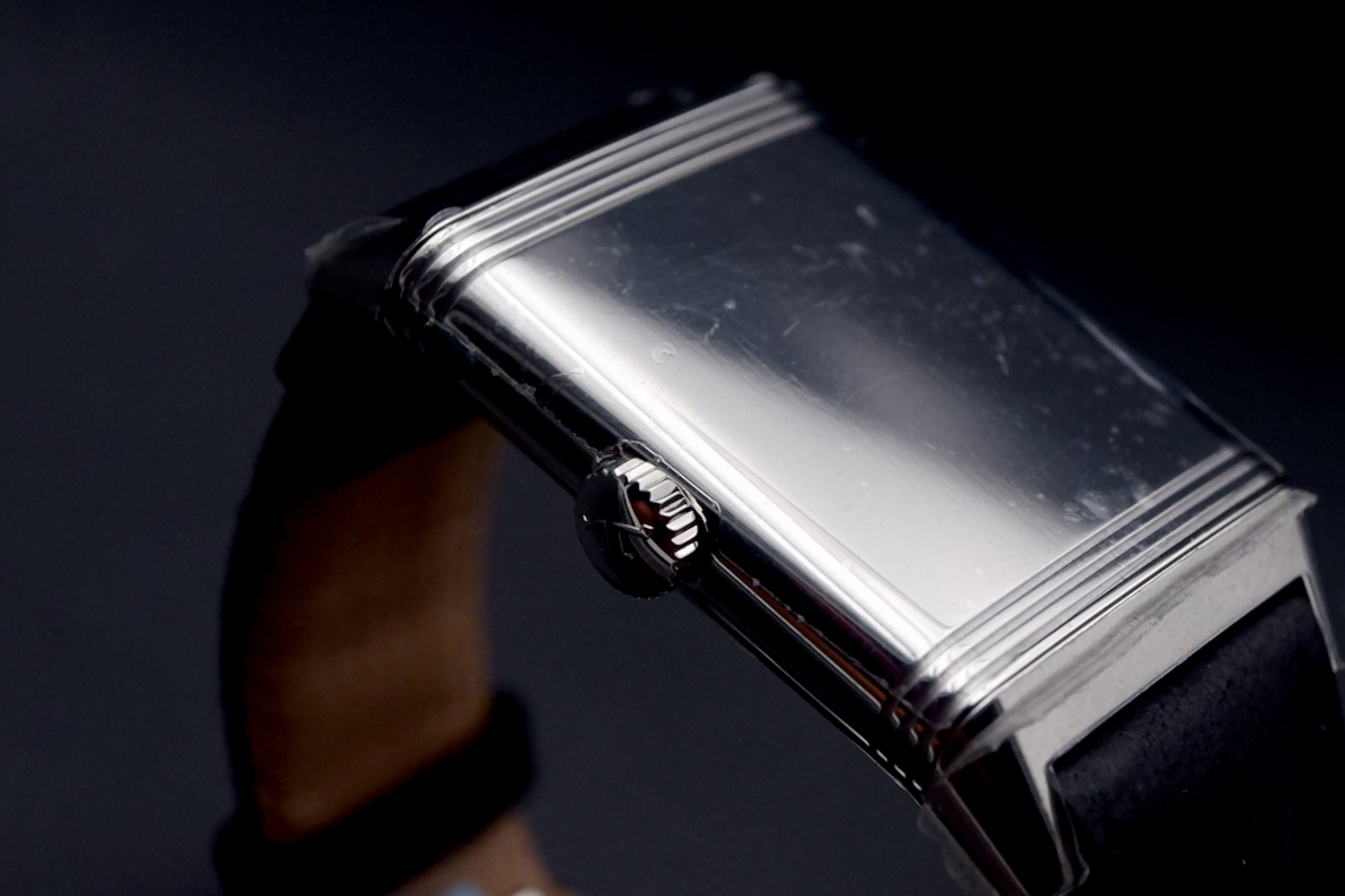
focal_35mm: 64
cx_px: 850
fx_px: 2391
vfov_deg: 21.2
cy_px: 489
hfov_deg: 31.3
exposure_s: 1/4000
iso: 5000
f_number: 8
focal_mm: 32.9
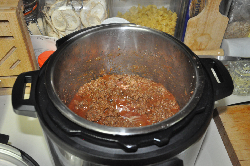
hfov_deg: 46.4
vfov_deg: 31.8
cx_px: 125
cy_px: 83
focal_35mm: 42
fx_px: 291
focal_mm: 28
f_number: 5.6
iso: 3200
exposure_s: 1/60
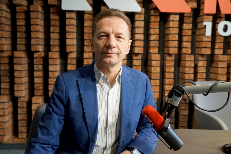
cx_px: 109
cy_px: 71
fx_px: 225
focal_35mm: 35
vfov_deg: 37.8
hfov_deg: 54.4
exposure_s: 1/160
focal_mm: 32
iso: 2500
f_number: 4
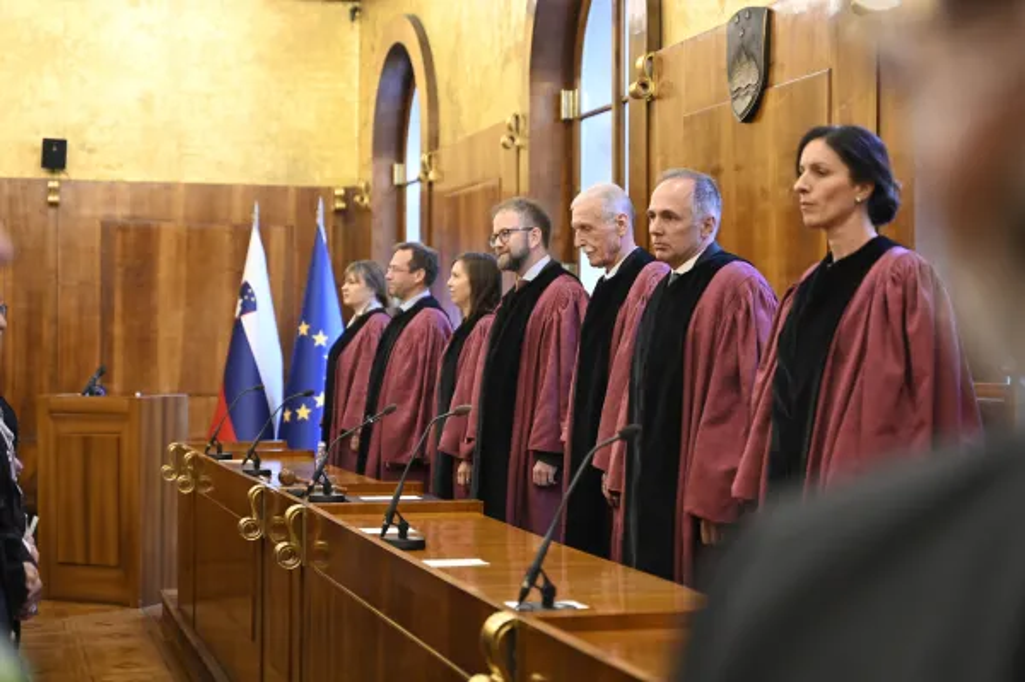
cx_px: 512
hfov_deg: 34.5
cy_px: 341
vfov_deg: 23.3
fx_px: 1650
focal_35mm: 58
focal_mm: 58
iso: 2800
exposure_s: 1/160
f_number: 2.8
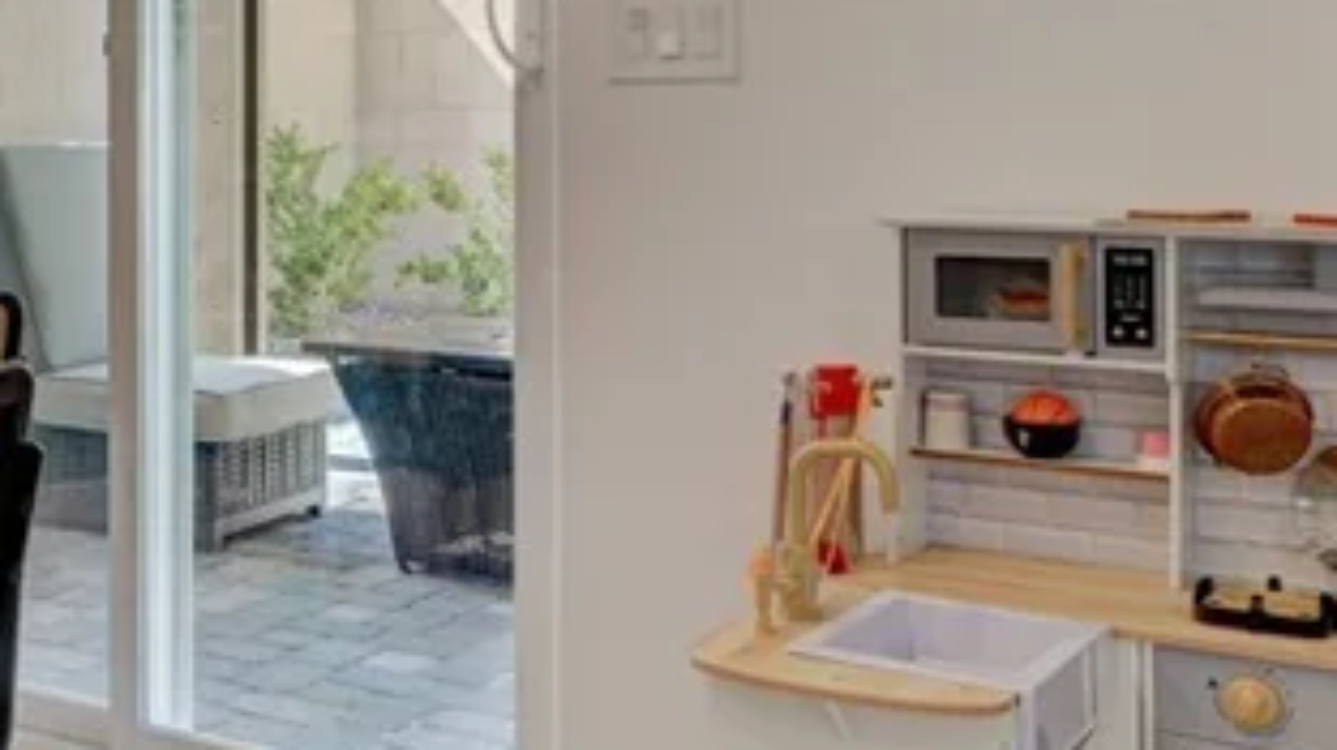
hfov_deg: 34.6
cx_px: 17
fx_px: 1949
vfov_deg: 21.4
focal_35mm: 55
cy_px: 109
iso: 800
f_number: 8
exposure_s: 1/20
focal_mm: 16
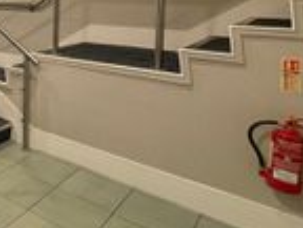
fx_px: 341
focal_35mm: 39
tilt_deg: -2.3
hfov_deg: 35.5
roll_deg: -0.3
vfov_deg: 34.1
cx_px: -76
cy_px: 8
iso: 200
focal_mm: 2.22
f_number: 2.2
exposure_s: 1/50
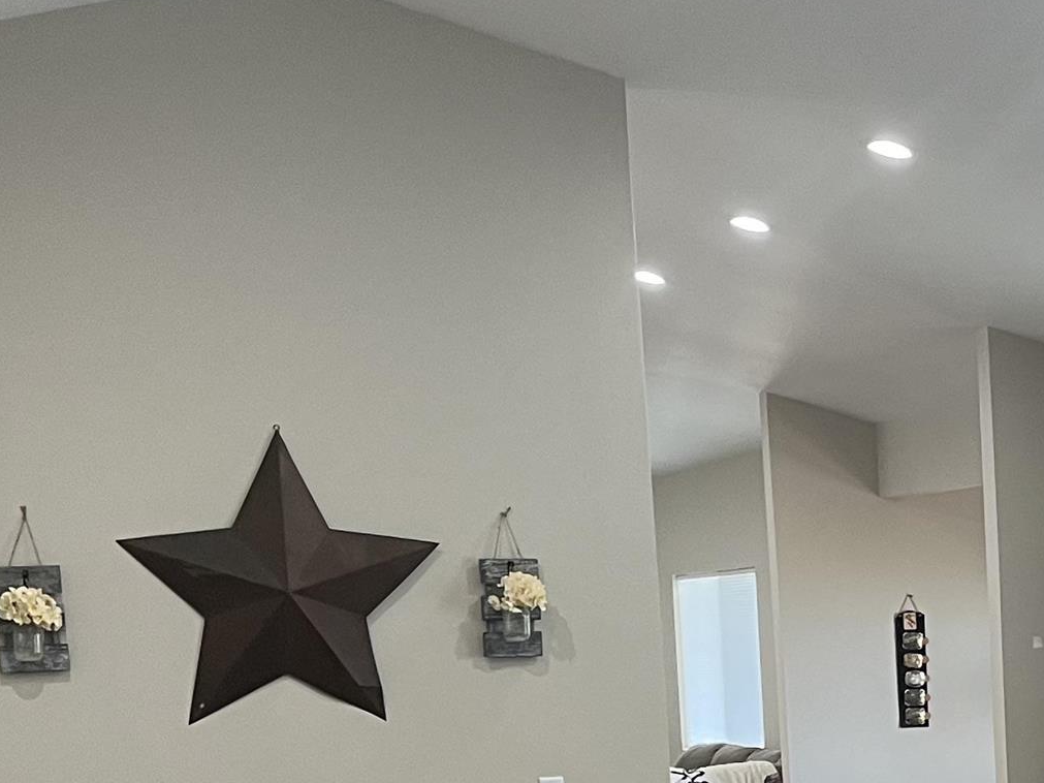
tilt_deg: -4.1
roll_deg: +2.3
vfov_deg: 17.9
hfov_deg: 23.6
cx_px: 1070
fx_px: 2382
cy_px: 899
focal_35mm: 79
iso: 125
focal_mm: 5.1
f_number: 1.6
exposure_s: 1/60
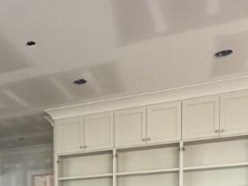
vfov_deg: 24.5
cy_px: 249
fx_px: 366
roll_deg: +0.5
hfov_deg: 34.7
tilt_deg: -2.3
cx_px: 12
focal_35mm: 51
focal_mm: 2.22
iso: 250
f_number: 2.2
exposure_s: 1/121
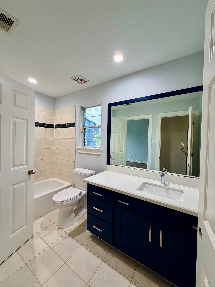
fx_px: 116
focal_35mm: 14
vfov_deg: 102.1
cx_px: 108
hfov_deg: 85.7
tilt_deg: -1.7
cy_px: 144
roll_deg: -1.8
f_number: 2.2
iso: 320
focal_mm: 2.22
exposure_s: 1/120
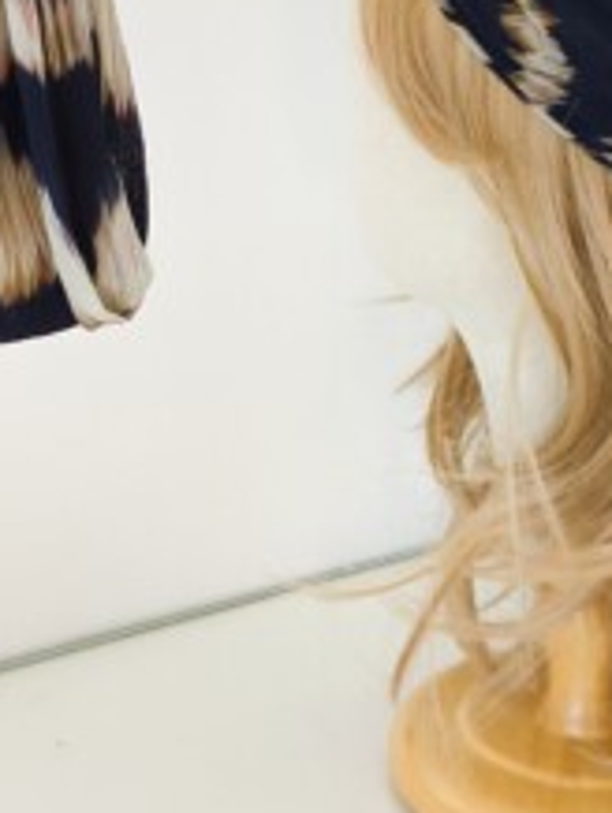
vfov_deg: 21.8
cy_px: 90
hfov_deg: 16.8
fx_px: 2070
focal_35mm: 88
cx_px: 209
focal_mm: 6.14
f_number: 1.65
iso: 50
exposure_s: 1/20
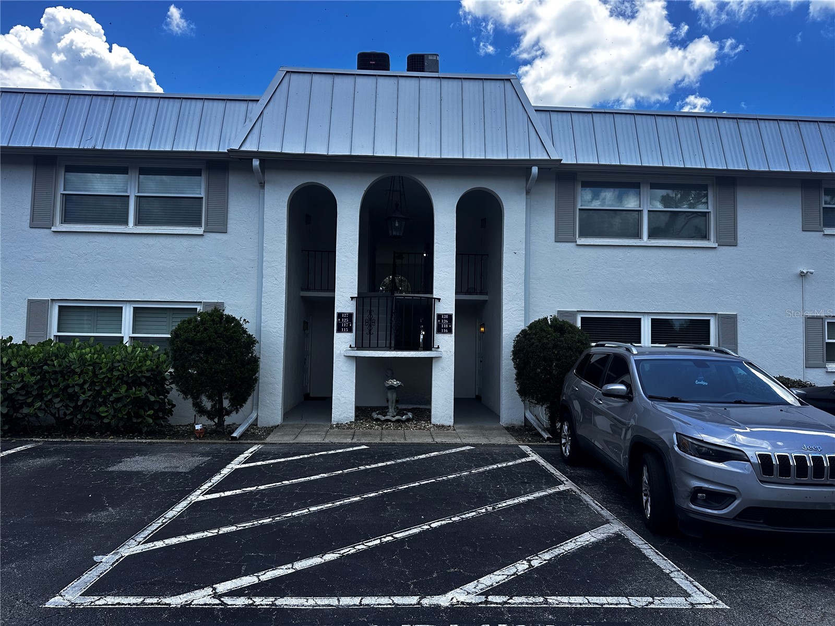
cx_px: 418
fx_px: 579
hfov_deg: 71.6
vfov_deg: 56.8
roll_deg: -1.4
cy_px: 313
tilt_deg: +4.7
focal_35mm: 24
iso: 80
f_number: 1.78
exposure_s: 1/2732
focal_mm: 6.86
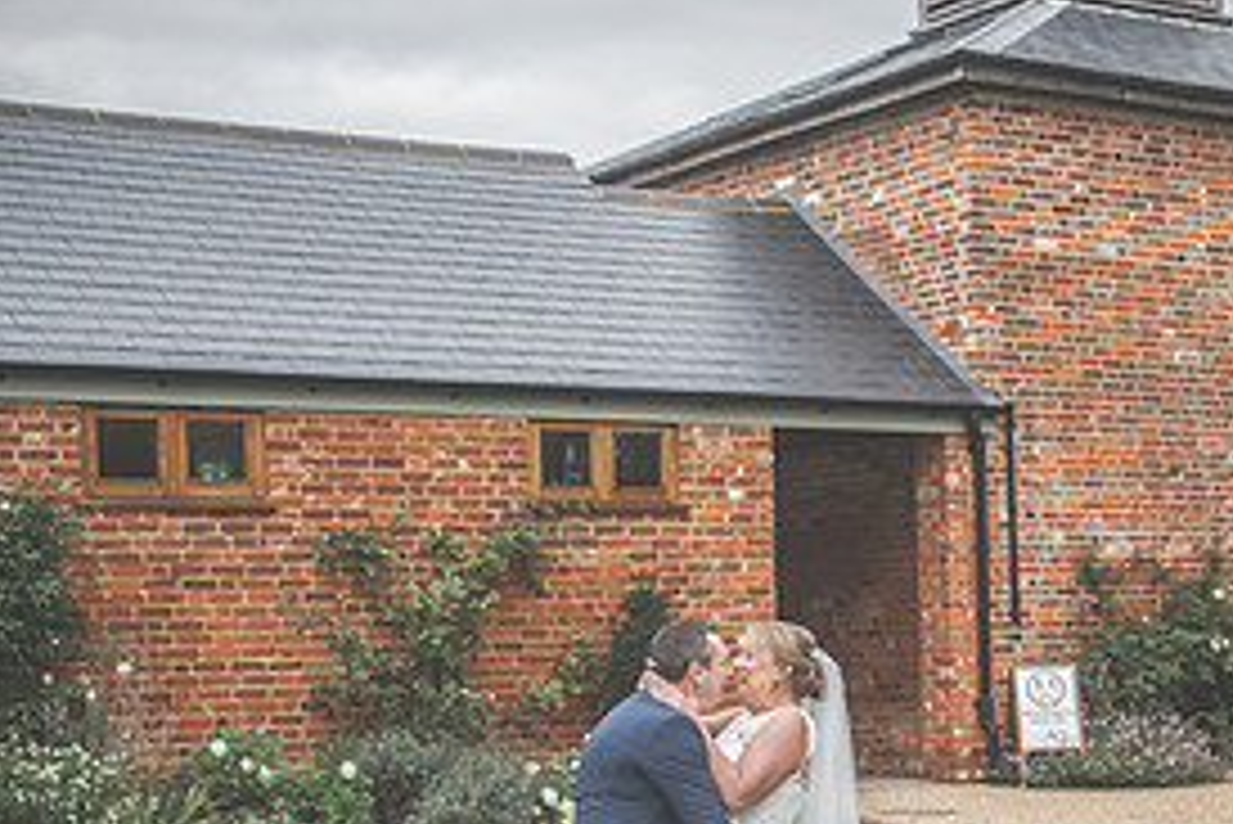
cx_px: 765
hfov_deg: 27.2
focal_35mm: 74
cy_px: 761
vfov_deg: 18.1
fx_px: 2536
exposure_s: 1/400
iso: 125
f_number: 2
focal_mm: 35
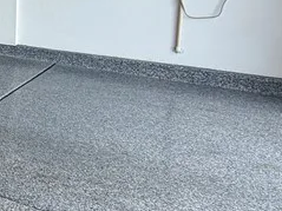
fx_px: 489
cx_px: -264
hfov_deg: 19.8
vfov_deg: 23.2
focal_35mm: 60
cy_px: -12
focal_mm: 2.22
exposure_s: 1/121
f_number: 2.2
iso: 64
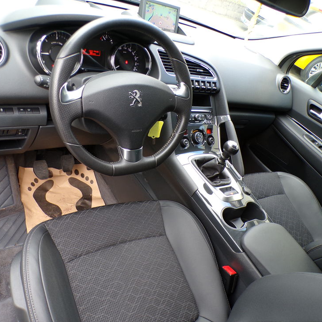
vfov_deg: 55.6
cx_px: 179
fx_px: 305
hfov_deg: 55.5
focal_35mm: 29
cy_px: 162
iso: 117
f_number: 3
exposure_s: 1/34
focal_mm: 4.3
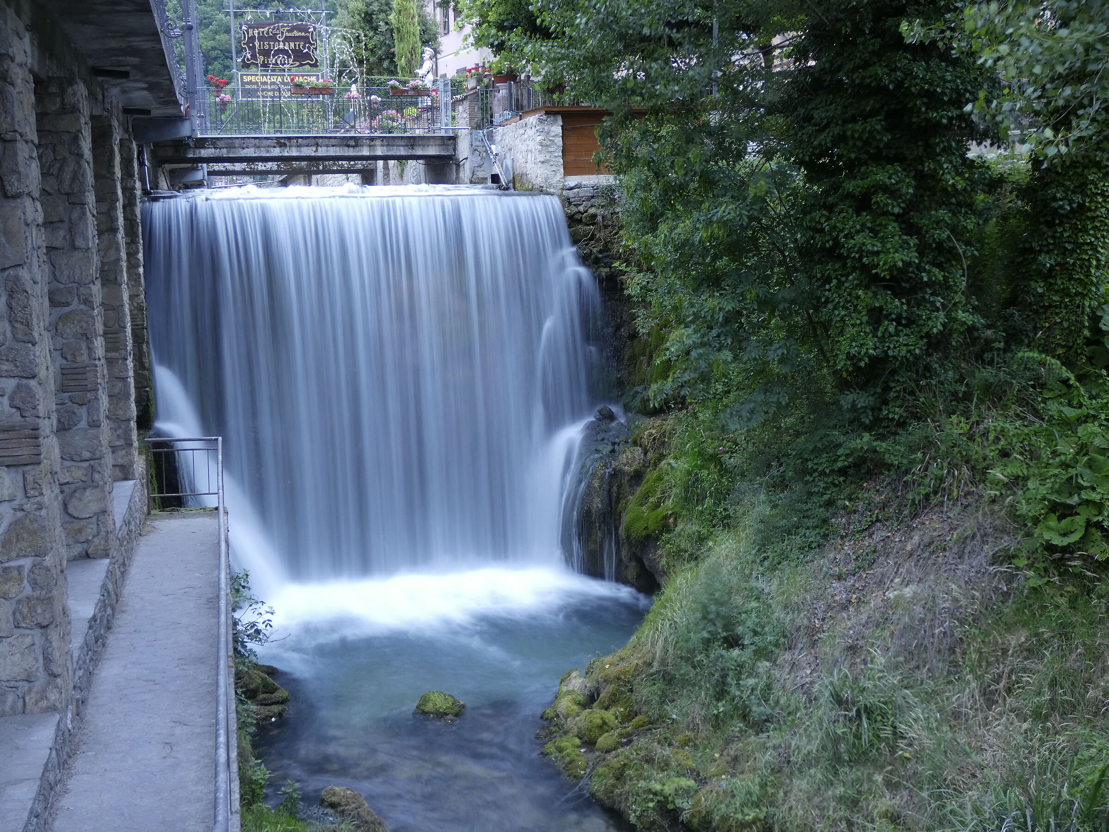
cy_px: 416
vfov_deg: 33.6
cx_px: 554
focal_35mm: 43
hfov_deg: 43.9
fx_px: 1378
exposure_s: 1
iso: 80
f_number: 4
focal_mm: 7.8
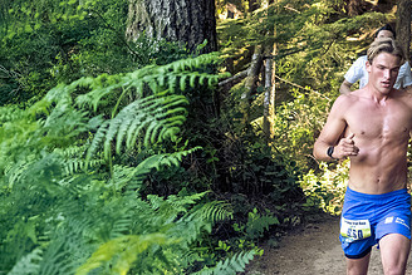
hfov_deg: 16.4
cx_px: 252
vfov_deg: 11.0
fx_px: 1431
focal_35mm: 125
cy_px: 134
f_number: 2.8
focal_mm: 34
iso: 5000
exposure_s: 1/1000
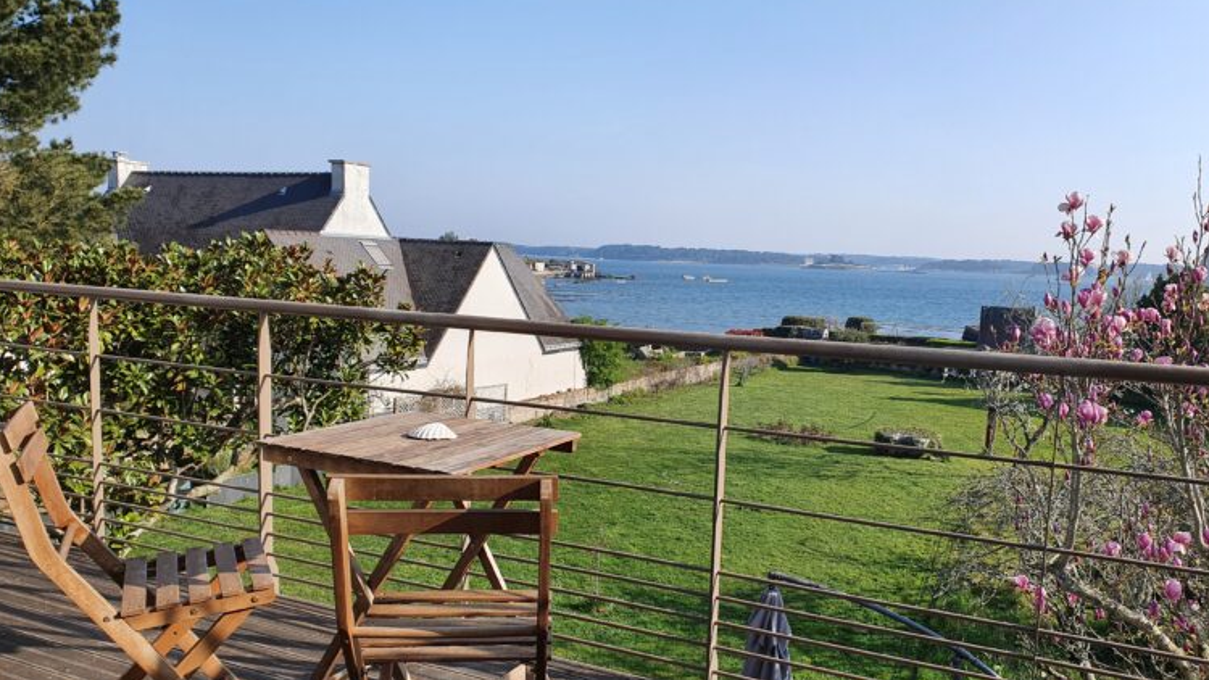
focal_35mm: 29
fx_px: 930
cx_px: 606
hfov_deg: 66.1
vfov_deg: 40.1
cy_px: 393
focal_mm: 4.32
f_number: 2.4
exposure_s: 1/990
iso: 50
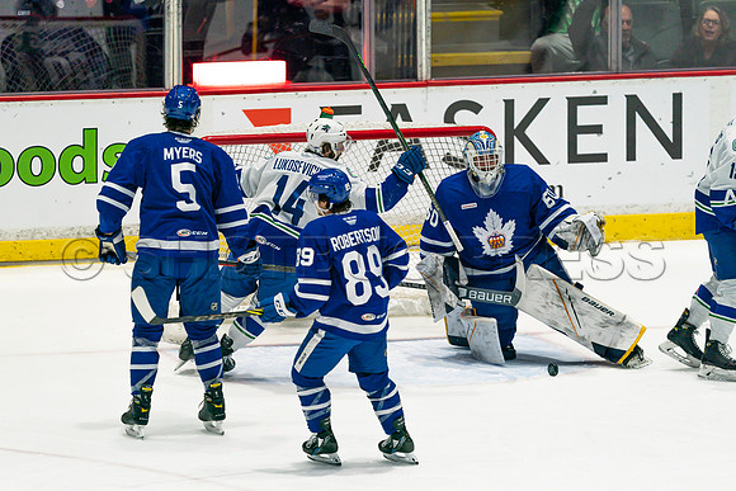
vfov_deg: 2.3
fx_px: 12269
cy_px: 246
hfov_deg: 3.4
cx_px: 368
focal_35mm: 600
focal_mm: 600
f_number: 4
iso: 1000
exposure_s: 1/1000
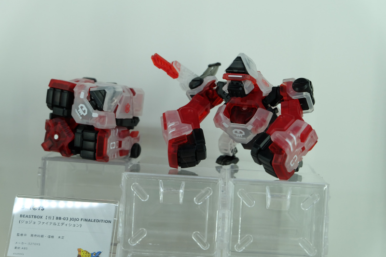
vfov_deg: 18.2
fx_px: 804
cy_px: 128
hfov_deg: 27.0
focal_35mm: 75
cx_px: 193
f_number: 5.6
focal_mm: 50
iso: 1000
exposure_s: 1/125
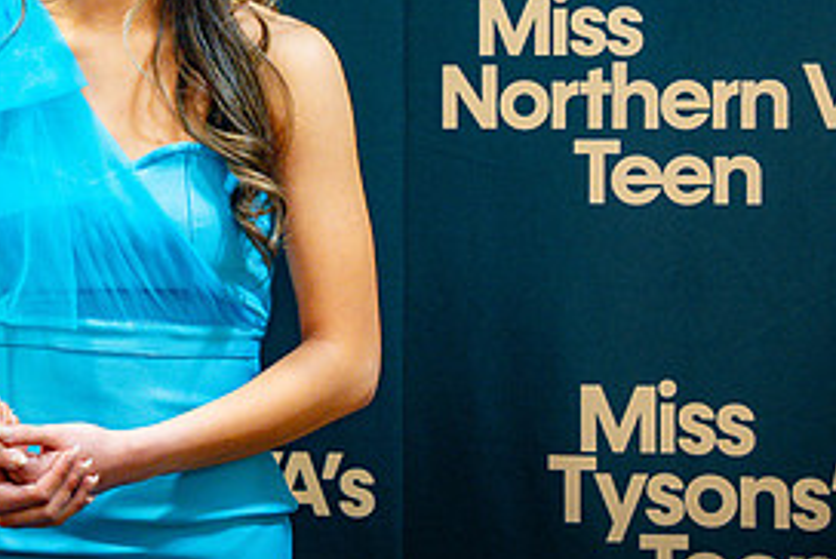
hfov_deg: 13.8
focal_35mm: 149
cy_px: 115
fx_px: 3464
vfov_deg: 9.2
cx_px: 326
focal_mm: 70
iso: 1600
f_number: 2.8
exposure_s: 1/125
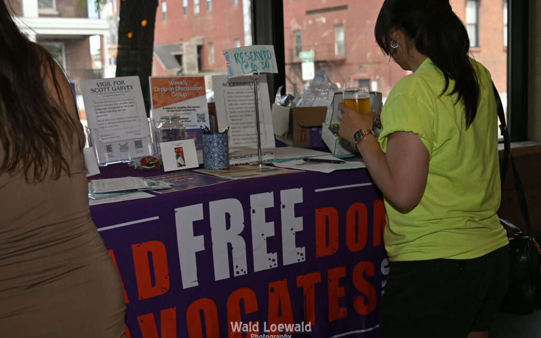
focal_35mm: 43
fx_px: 634
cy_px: 160
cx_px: 271
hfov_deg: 46.2
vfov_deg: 29.8
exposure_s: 1/100
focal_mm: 28
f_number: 3.5
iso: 200
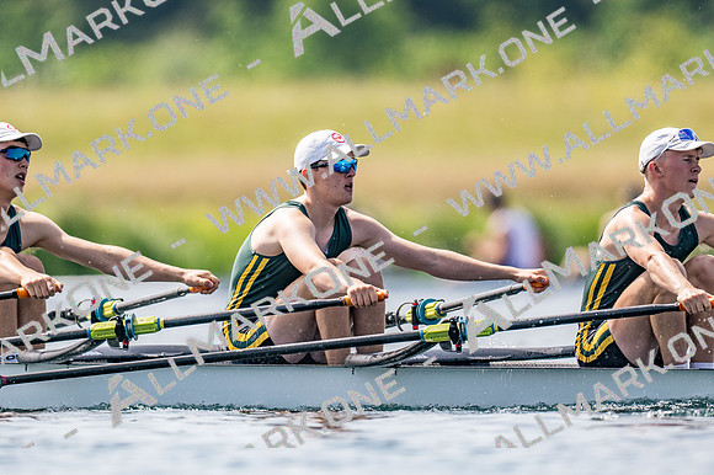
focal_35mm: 900
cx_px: 357
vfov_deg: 1.5
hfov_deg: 2.3
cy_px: 238
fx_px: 17839
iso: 200
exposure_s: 1/2500
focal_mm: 600
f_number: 4
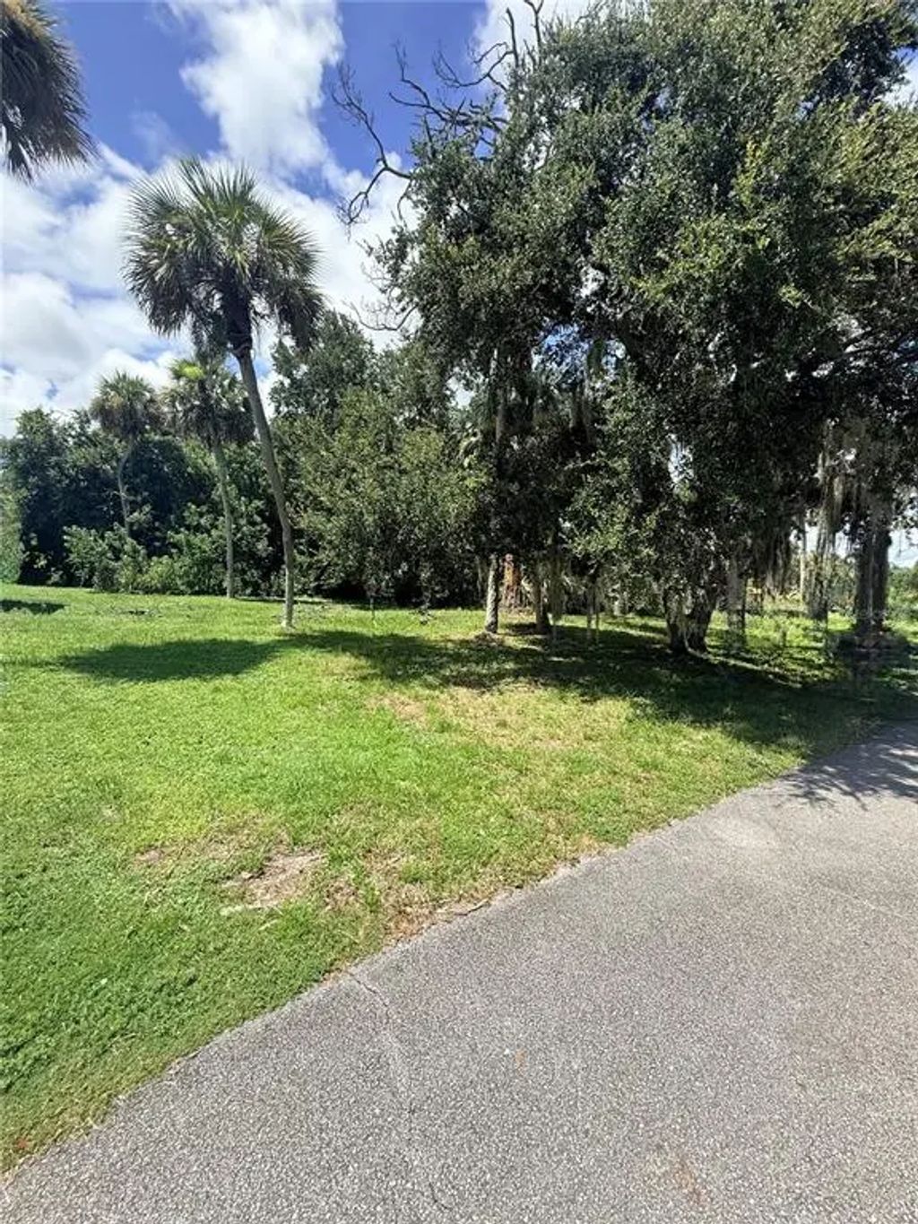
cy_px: 612
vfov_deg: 102.1
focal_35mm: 14
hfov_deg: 85.7
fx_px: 495
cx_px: 459
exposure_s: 1/1017
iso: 50
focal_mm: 2.22
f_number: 2.2
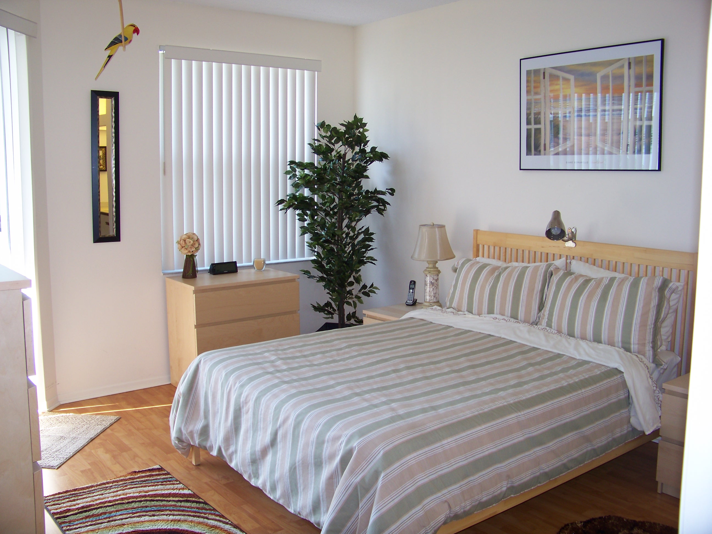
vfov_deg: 42.9
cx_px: 356
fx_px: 679
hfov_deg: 55.4
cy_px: 267
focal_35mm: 33
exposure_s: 1/30
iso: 64
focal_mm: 5.85
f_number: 2.8
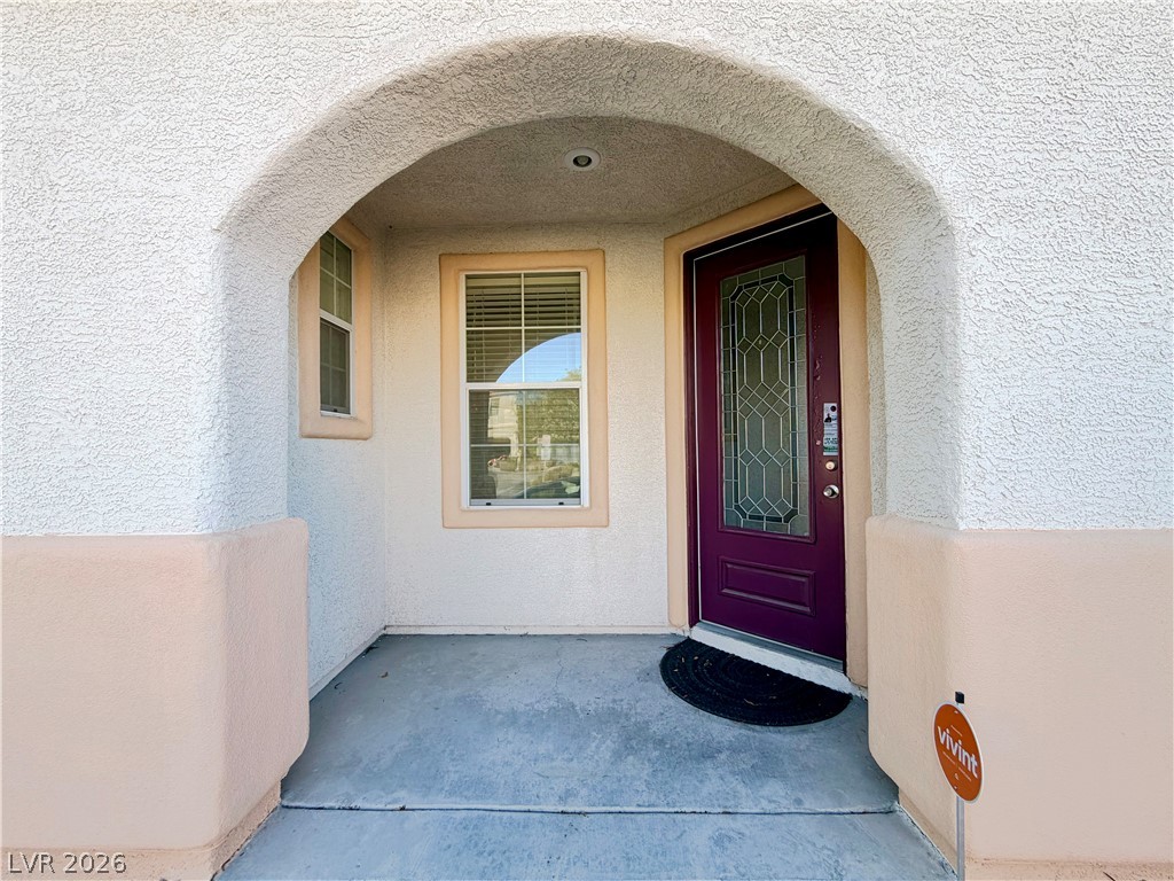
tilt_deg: +1.2
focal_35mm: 14
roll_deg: +0.3
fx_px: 475
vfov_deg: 85.7
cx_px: 587
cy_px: 440
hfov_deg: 102.1
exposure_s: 1/217
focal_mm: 2.22
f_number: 2.2
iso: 40
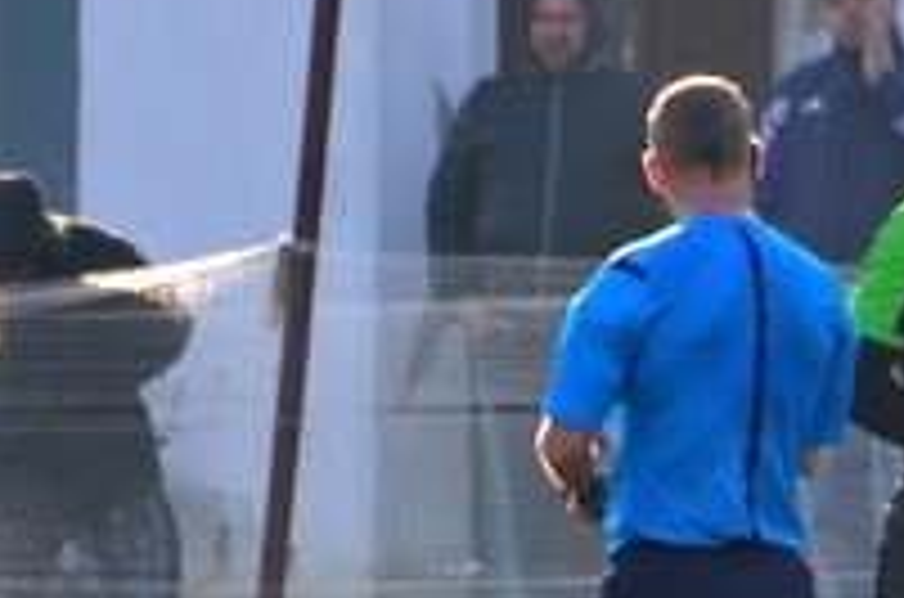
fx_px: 44893
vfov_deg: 0.8
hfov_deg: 1.2
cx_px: 1358
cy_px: 472
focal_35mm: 1792
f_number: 5.6
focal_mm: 300
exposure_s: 1/1250
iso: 640
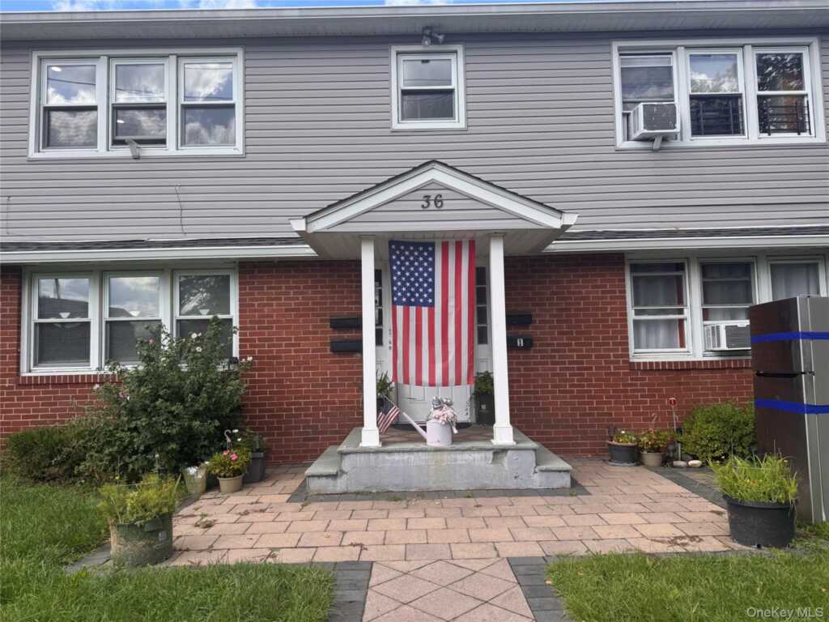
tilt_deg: +3.6
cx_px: 414
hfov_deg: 71.6
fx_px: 575
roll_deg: +1.2
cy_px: 311
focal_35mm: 24
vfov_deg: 56.8
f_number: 1.78
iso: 80
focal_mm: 6.76
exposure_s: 1/1721
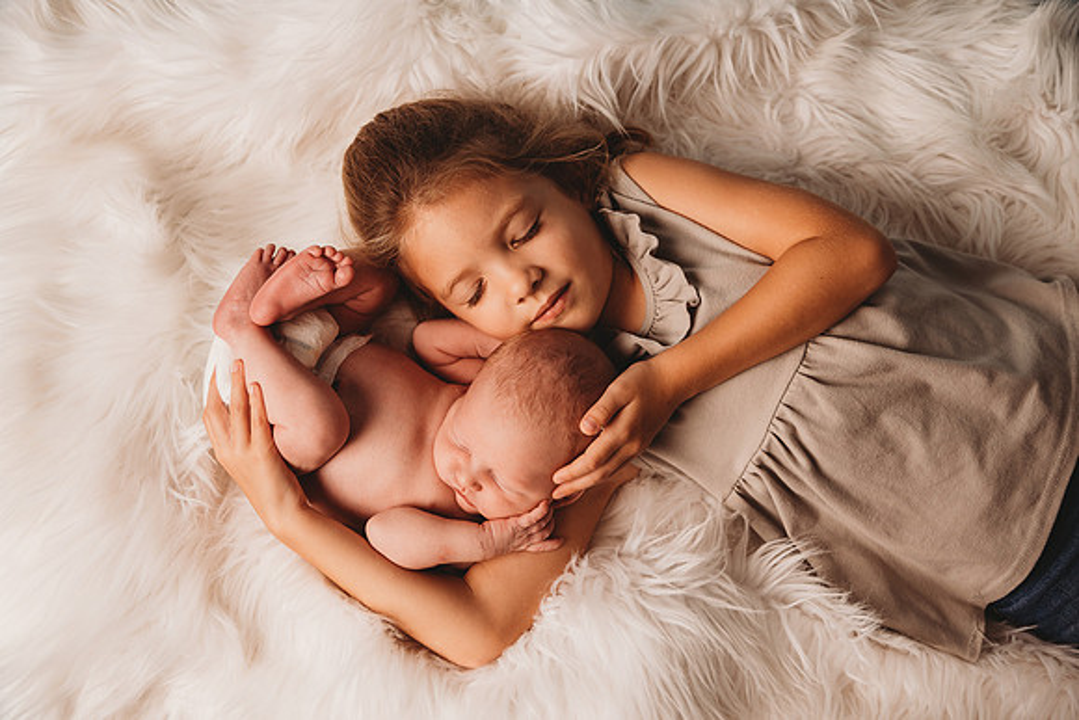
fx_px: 1379
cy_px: 360
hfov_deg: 42.7
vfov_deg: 29.3
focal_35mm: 46
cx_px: 540
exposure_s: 1/160
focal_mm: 46
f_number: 4
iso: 160
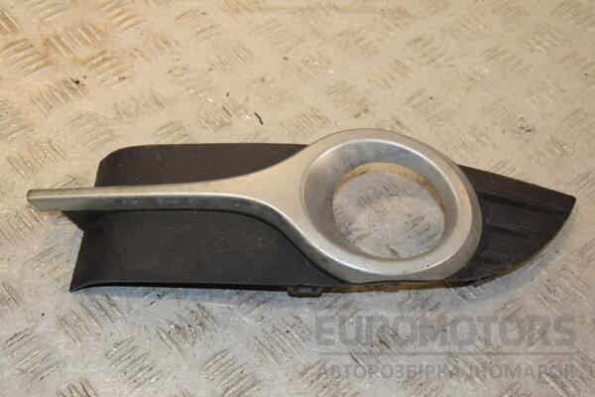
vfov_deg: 22.6
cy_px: 198
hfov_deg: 33.4
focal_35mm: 60
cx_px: 298
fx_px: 992
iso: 800
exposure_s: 1/200
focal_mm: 40
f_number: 7.1
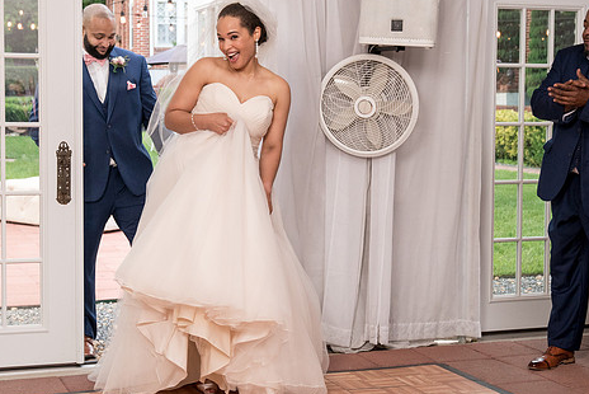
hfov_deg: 30.8
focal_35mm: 65
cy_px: 185
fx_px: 1064
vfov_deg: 20.9
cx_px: 229
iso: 2000
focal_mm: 38
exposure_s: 1/200
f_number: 4
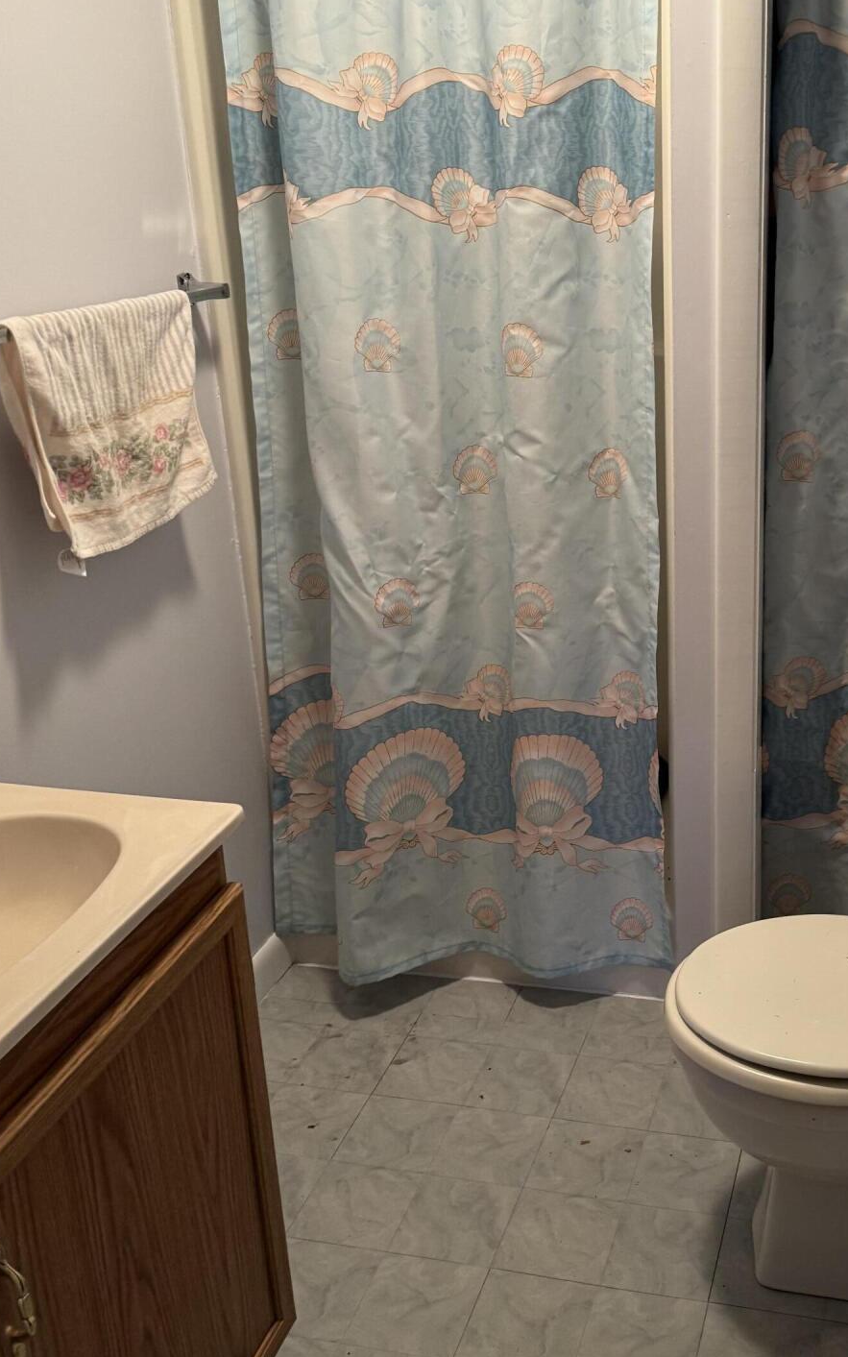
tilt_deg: -19.2
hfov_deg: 34.2
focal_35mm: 36
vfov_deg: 53.9
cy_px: 599
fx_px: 1331
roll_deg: +0.1
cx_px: 691
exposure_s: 1/60
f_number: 1.78
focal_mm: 6.76
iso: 250
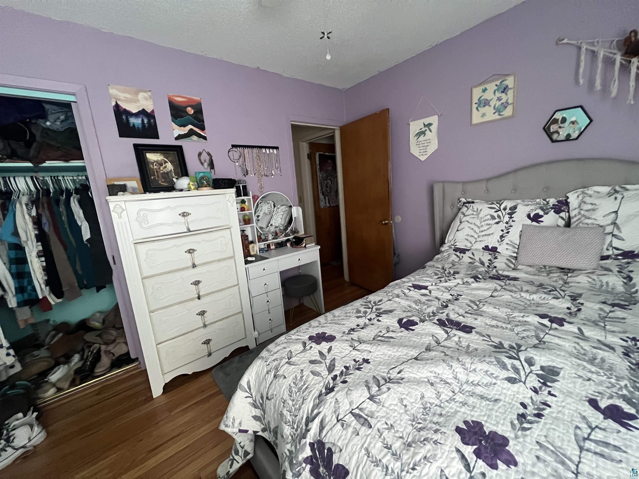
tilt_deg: -11.7
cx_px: 320
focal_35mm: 13
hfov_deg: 106.2
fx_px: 240
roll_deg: +5.0
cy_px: 240
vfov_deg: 89.9
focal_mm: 1.57
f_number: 1.8
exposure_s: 1/60
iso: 800
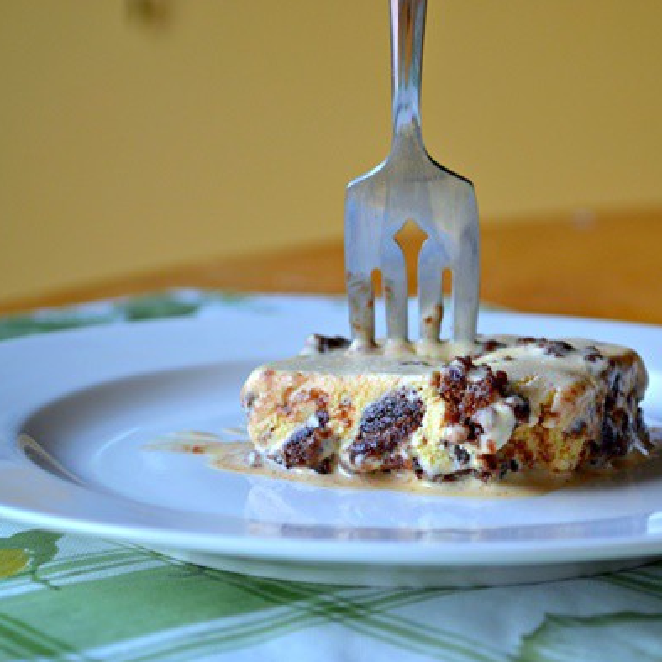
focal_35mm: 107
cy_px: 334
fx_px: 2307
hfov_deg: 16.3
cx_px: 418
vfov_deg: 16.3
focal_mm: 55
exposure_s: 1/80
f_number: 5.6
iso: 400
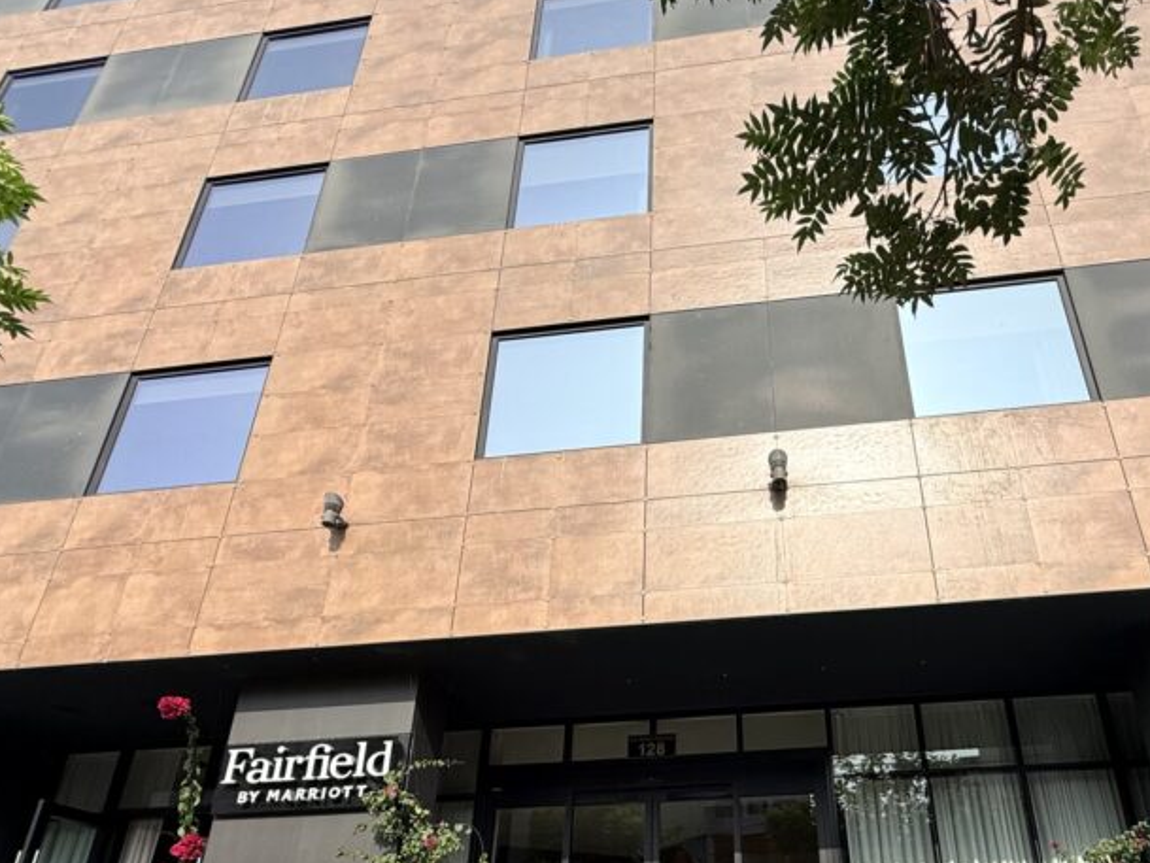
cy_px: 672
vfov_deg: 55.3
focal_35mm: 23
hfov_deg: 72.6
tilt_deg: +24.1
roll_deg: +1.4
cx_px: 723
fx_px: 764
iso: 50
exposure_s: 1/1961
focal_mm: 2.22
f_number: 2.2
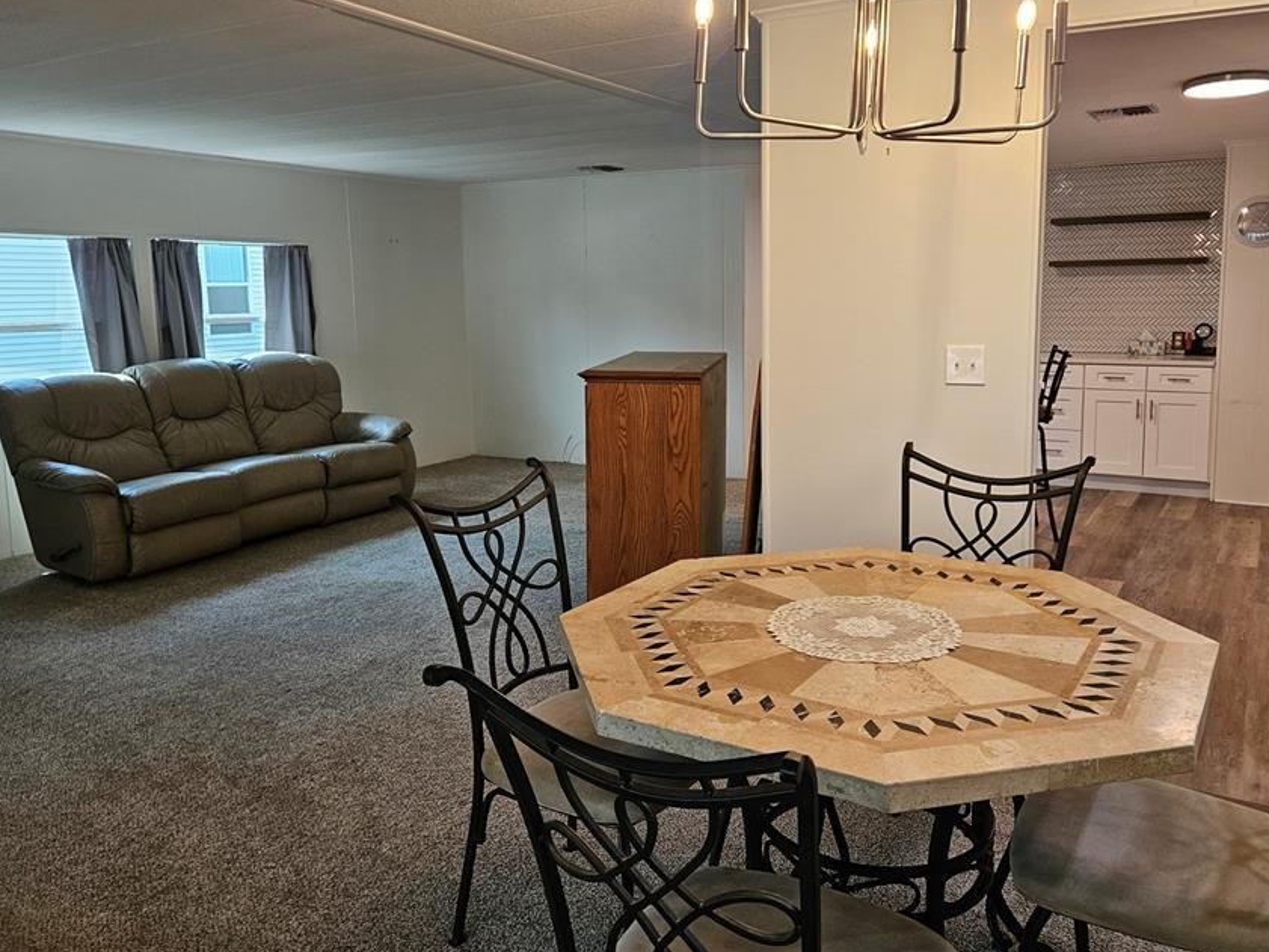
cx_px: 700
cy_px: 403
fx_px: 1027
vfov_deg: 49.6
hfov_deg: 63.3
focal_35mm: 28
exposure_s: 1/120
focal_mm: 5.4
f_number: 1.8
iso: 200
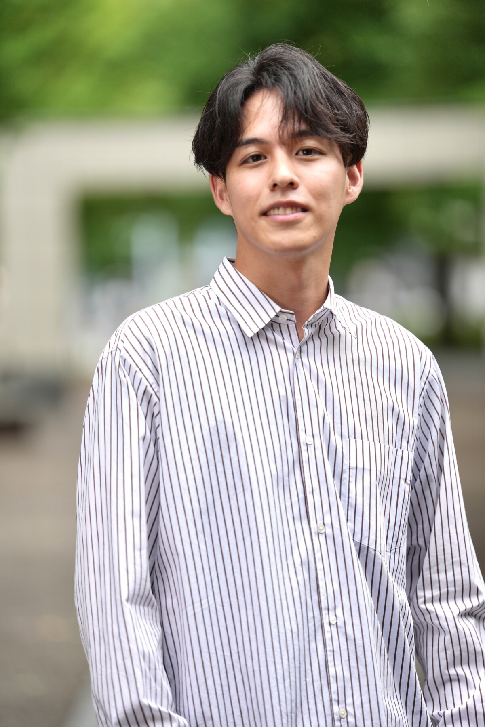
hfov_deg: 9.1
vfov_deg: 13.7
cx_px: 242
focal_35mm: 150
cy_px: 364
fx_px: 3031
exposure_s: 1/400
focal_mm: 150
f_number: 2
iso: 200
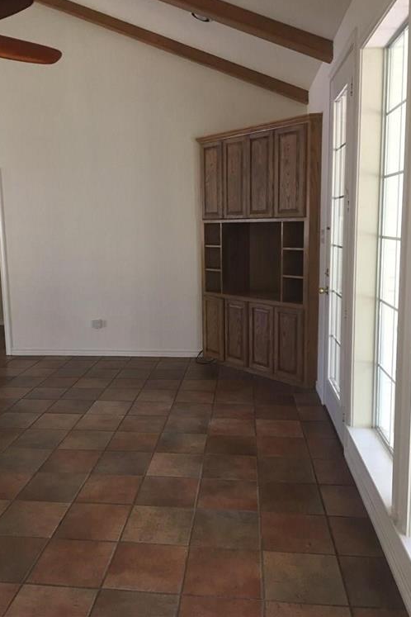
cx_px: 177
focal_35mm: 31
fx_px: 531
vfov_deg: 60.3
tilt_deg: -7.2
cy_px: 301
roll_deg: +1.2
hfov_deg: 42.2
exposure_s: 1/15
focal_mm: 4.15
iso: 80
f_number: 2.2
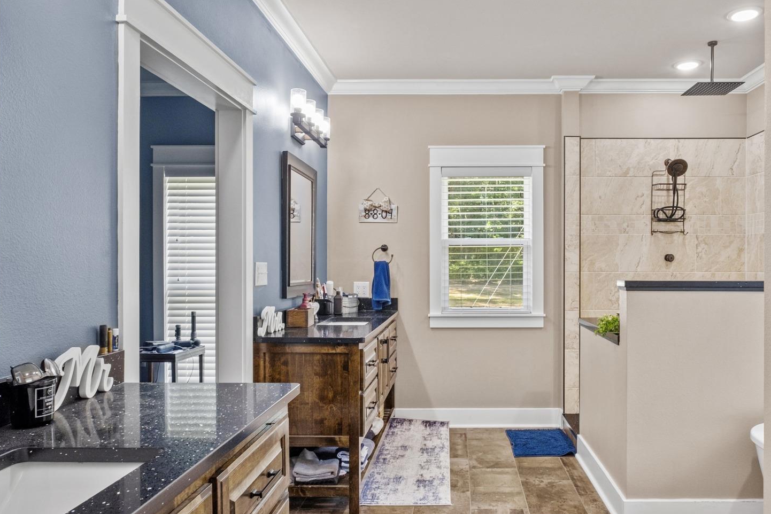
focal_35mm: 26
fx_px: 557
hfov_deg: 68.6
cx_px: 465
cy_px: 263
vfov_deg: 49.6
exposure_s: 1/1.67
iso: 400
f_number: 8
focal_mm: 10
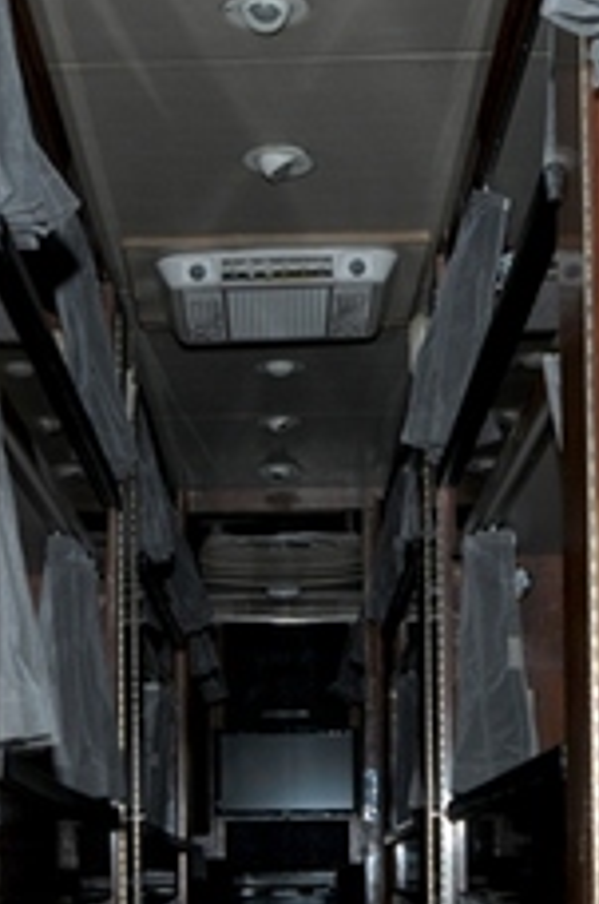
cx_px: 238
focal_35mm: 79
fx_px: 1981
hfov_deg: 17.2
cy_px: 892
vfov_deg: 24.6
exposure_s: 1/160
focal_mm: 24
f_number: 5.6
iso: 200
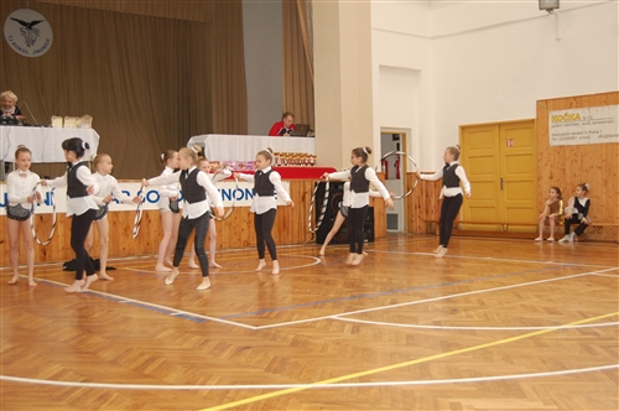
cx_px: 310
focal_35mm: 45
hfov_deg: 43.7
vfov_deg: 29.8
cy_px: 206
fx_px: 773
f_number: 4.2
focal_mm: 30
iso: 800
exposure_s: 1/60
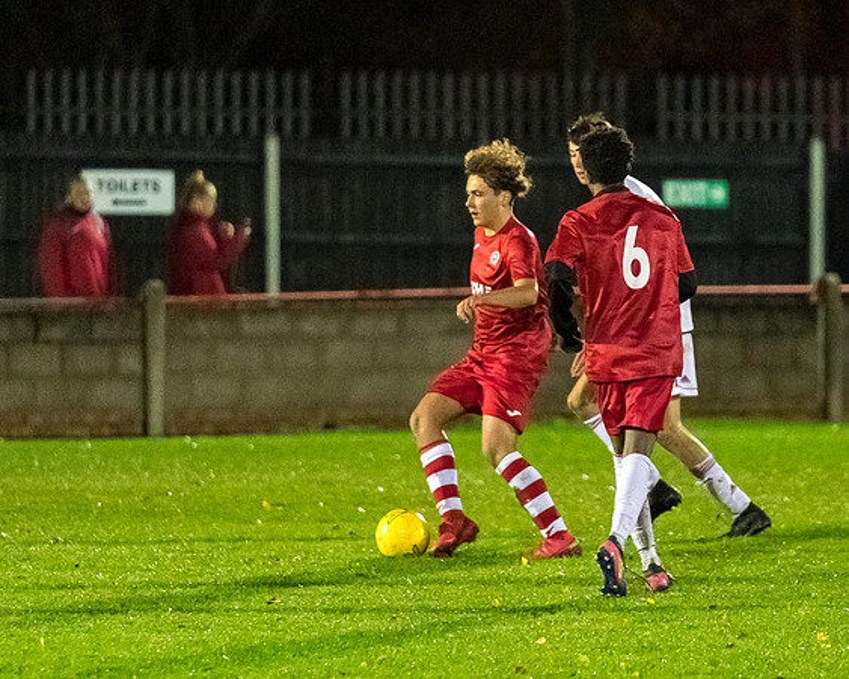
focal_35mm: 449
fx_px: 11285
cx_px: 496
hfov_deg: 4.3
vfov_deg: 3.4
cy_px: 293
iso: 6400
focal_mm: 200
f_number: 2.8
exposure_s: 1/1000
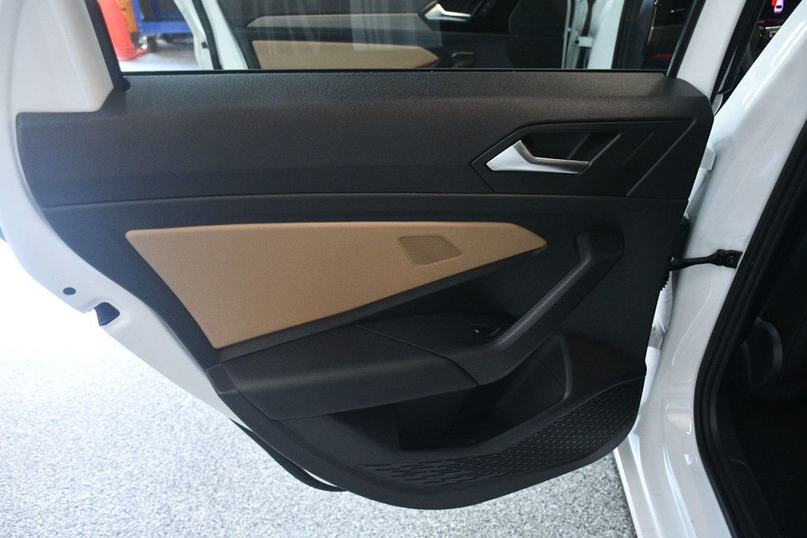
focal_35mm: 30
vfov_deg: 43.6
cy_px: 269
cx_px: 404
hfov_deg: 61.9
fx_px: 672
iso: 2000
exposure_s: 1/125
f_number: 3.5
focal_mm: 20
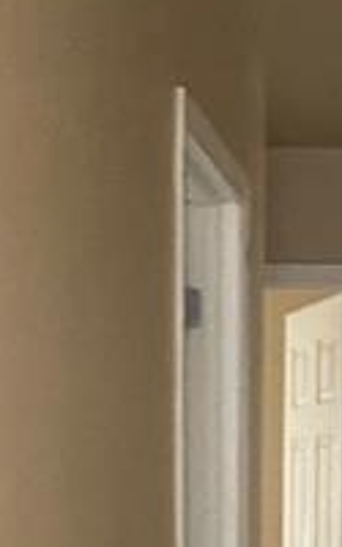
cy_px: 799
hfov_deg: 12.2
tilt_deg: -11.5
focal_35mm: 106
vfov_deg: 17.8
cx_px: 365
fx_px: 1581
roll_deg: +0.3
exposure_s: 1/38
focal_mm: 4.25
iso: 640
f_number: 1.8
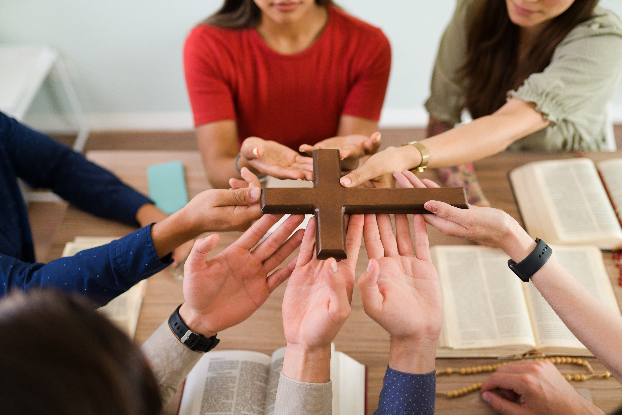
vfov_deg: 37.9
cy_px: 208
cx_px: 311
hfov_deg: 54.4
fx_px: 605
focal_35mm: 35
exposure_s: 1/160
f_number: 1.8
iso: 250
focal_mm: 35
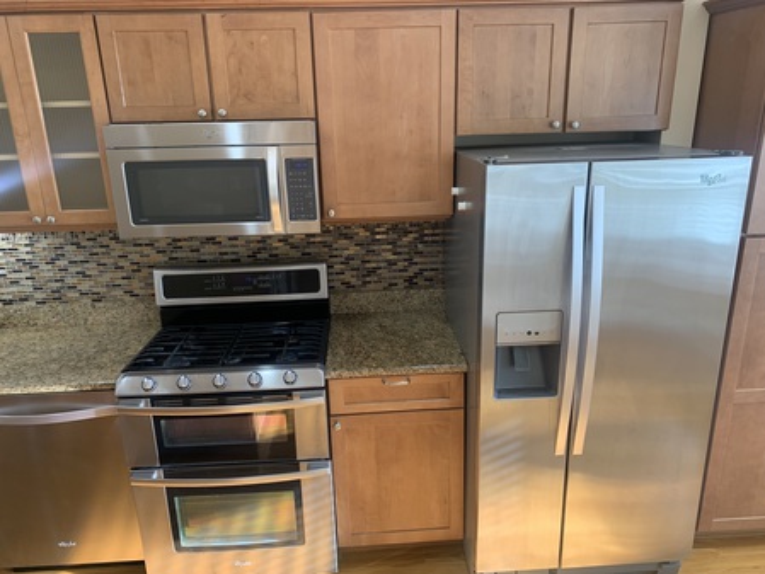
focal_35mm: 26
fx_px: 575
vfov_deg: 53.1
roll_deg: +1.4
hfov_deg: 67.3
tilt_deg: -16.6
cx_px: 382
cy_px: 287
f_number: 1.8
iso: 50
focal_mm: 4.25
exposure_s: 1/60
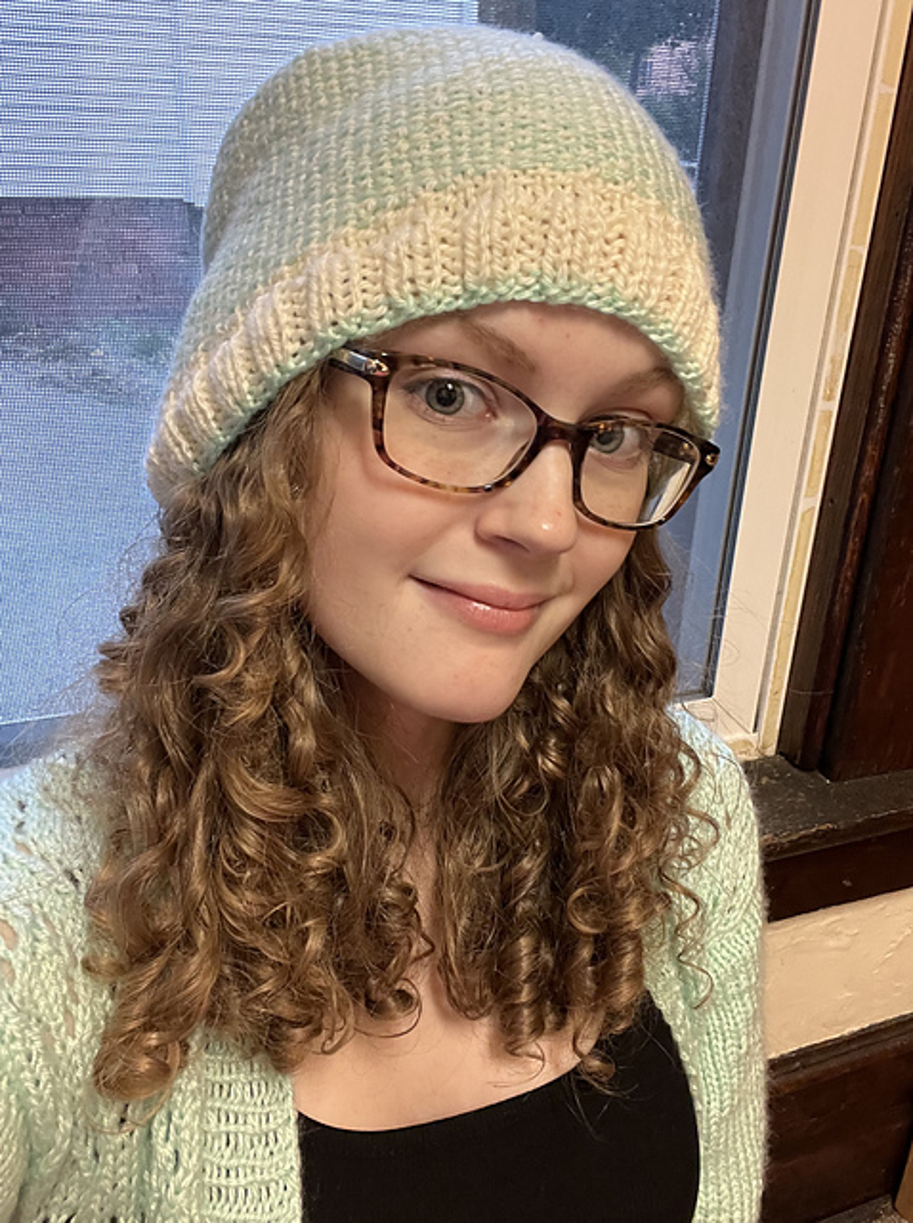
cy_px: 612
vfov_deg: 60.0
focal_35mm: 30
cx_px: 456
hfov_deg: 46.7
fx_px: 1058
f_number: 2.2
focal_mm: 2.71
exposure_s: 1/30
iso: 400
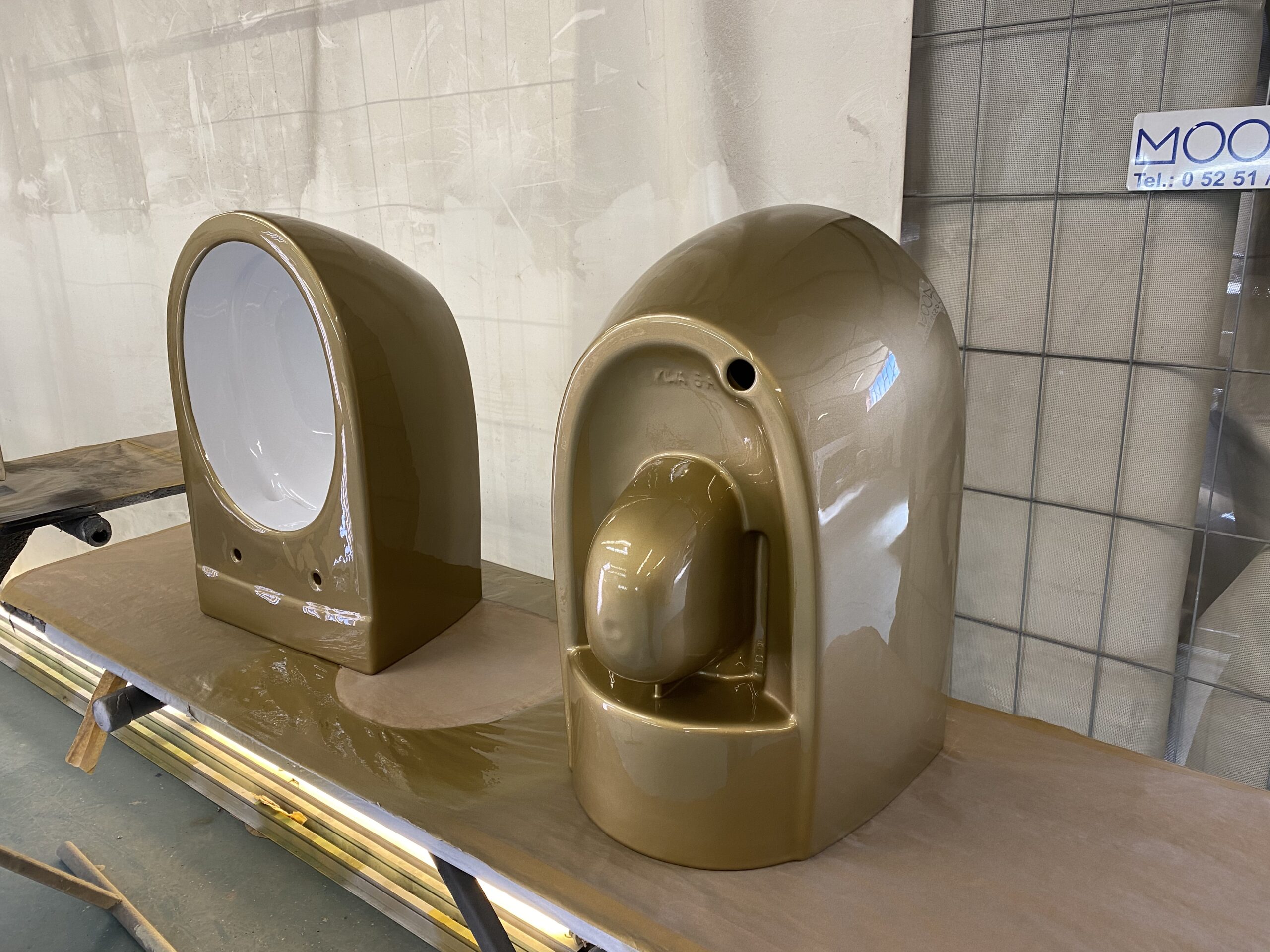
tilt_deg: -16.9
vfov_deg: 53.1
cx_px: 635
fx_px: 954
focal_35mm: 26
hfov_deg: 67.3
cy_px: 476
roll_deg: +1.0
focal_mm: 4.25
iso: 64
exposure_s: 1/50
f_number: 1.8
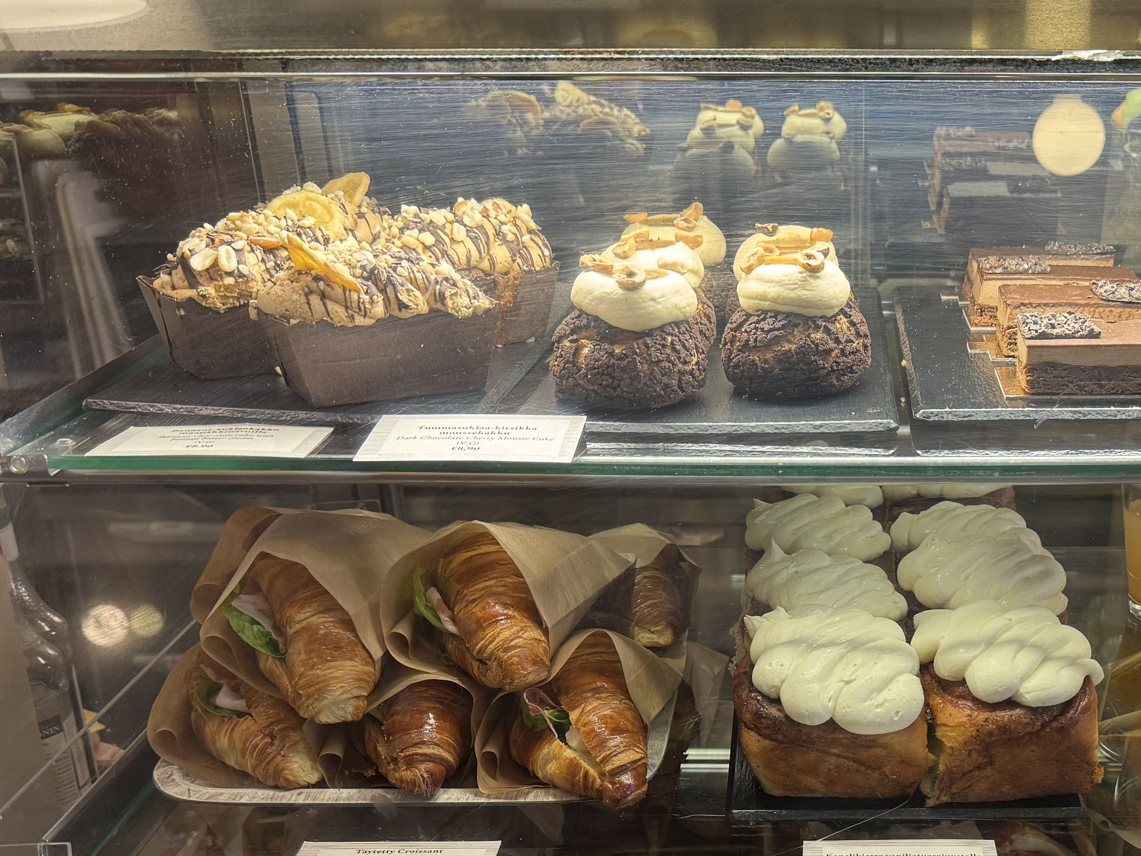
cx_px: 851
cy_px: 713
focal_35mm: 43
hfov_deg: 42.5
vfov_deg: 32.5
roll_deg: -0.2
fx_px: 1417
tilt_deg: -22.1
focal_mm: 6.76
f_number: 1.78
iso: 200
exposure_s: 1/50
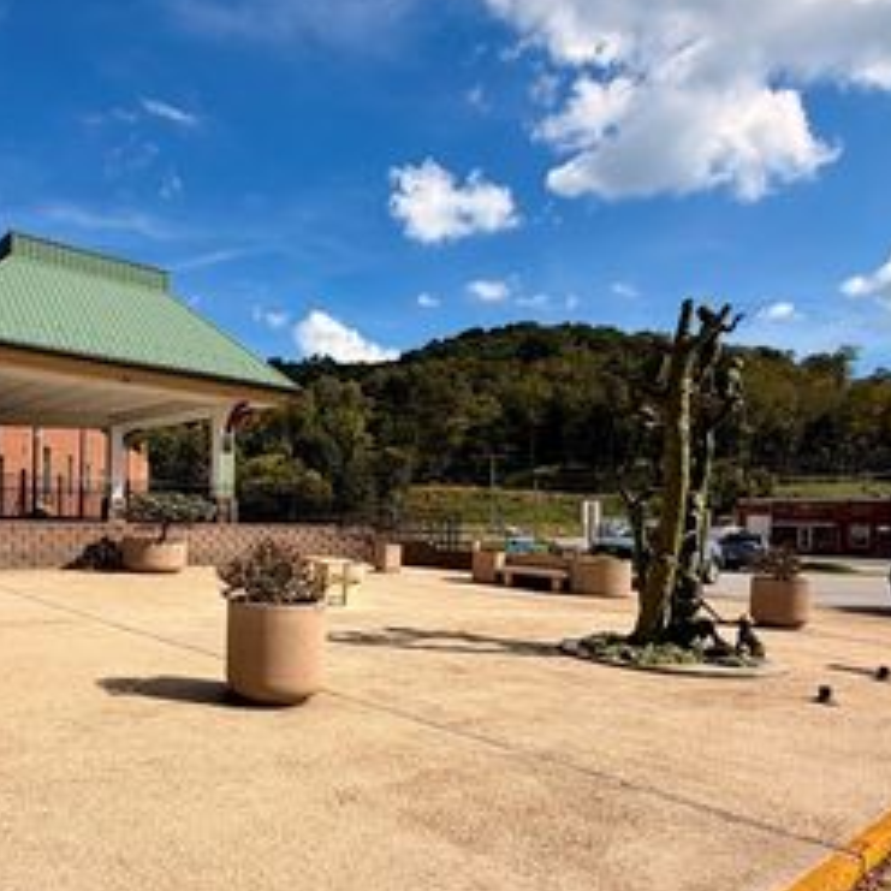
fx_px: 728
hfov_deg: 60.4
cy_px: 536
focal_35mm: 25
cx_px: 253
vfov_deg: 62.4
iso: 20
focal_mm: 2.22
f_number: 2.2
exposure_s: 1/1167
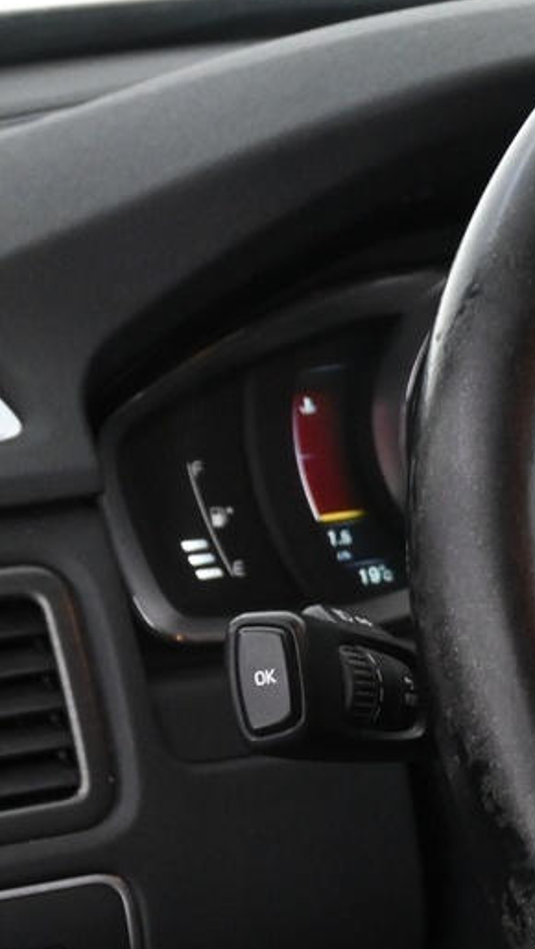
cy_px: 822
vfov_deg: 18.6
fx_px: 2864
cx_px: 1007
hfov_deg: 10.0
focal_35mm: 114
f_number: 4.2
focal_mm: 23
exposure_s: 1/40
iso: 2200
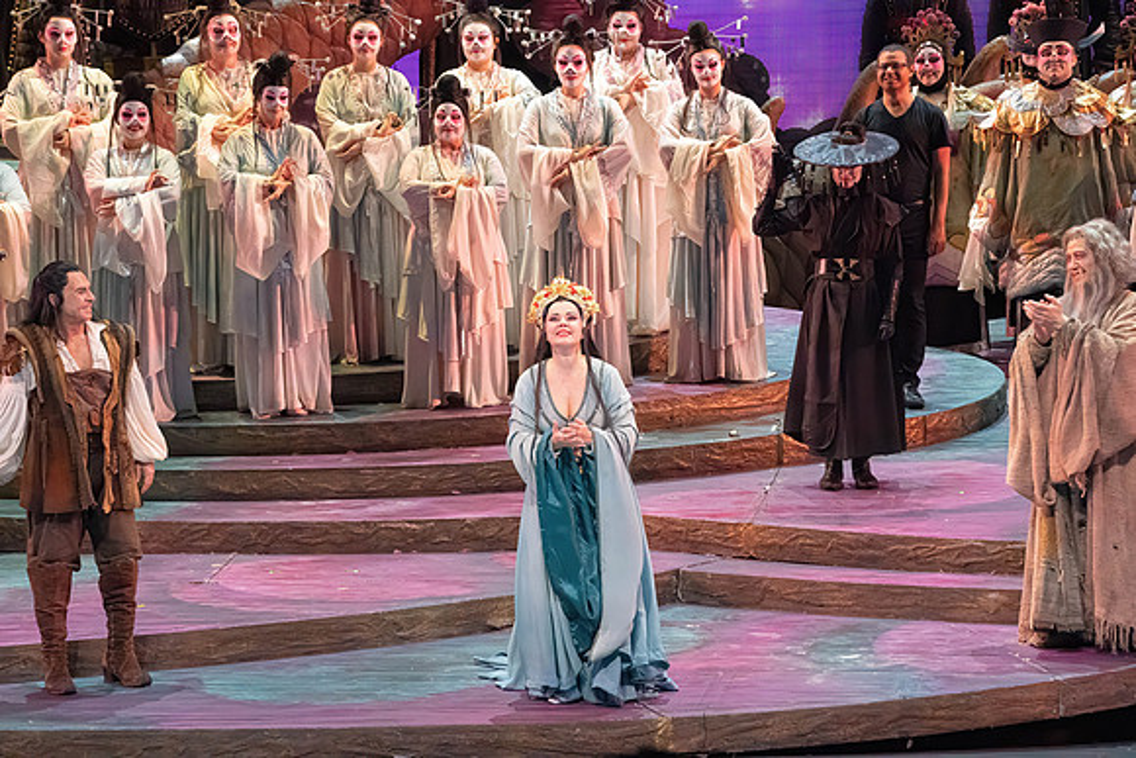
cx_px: 568
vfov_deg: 6.9
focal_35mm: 200
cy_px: 379
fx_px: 6312
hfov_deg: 10.3
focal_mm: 200
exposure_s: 1/1000
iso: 20000
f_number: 10
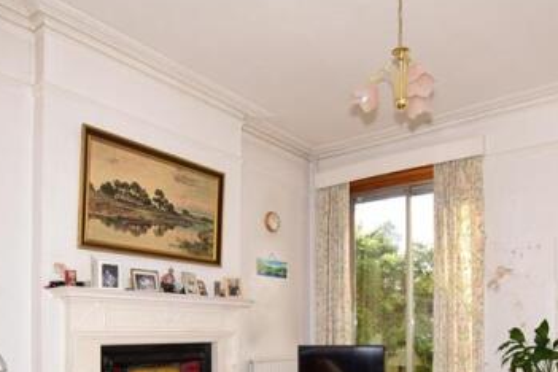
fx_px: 434
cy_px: 330
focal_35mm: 28
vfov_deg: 42.8
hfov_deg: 65.2
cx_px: 320
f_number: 6.3
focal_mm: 10
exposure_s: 1/160
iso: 200
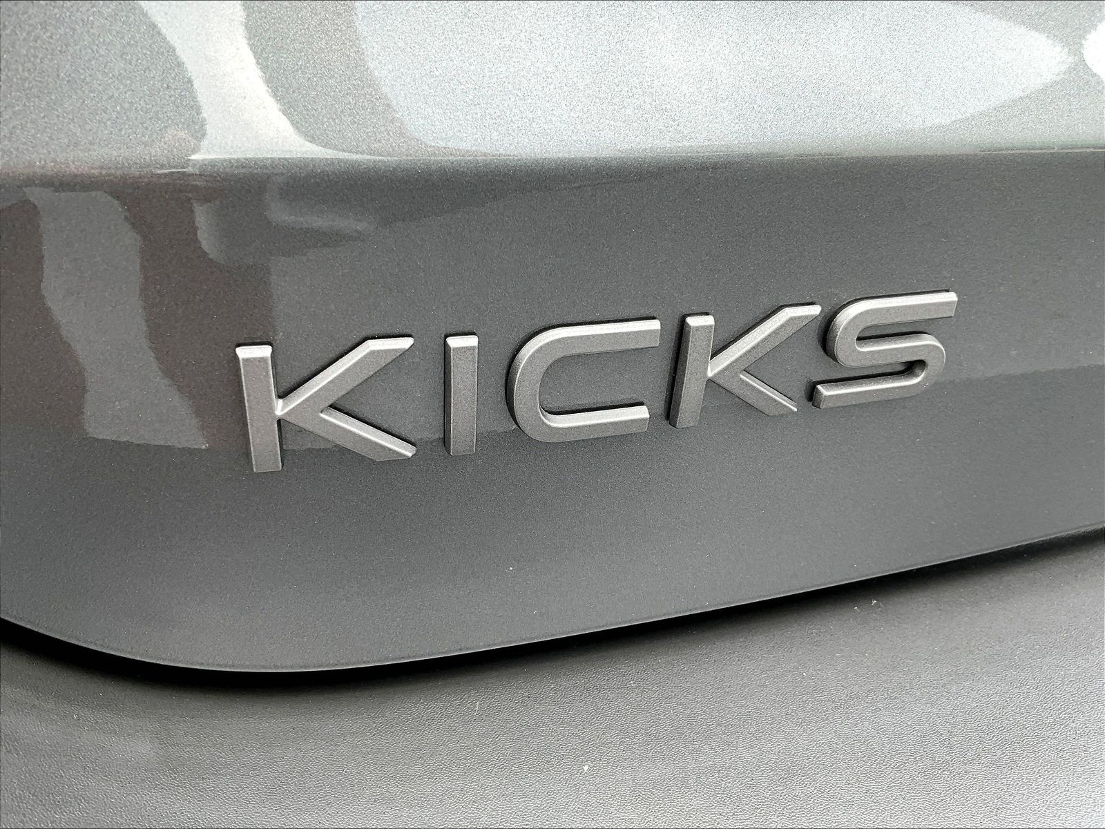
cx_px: 552
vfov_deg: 48.2
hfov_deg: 61.7
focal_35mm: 29
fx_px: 926
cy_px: 414
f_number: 1.8
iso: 20
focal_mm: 3
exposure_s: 1/143
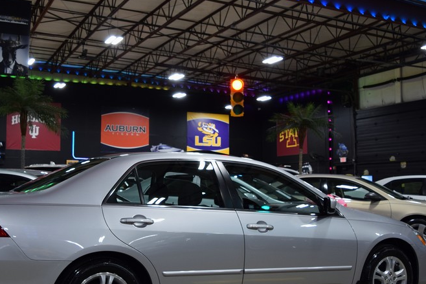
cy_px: 166
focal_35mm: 42
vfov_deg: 31.8
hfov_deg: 45.9
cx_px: 151
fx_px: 497
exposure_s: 1/60
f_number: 4
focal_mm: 18
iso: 400
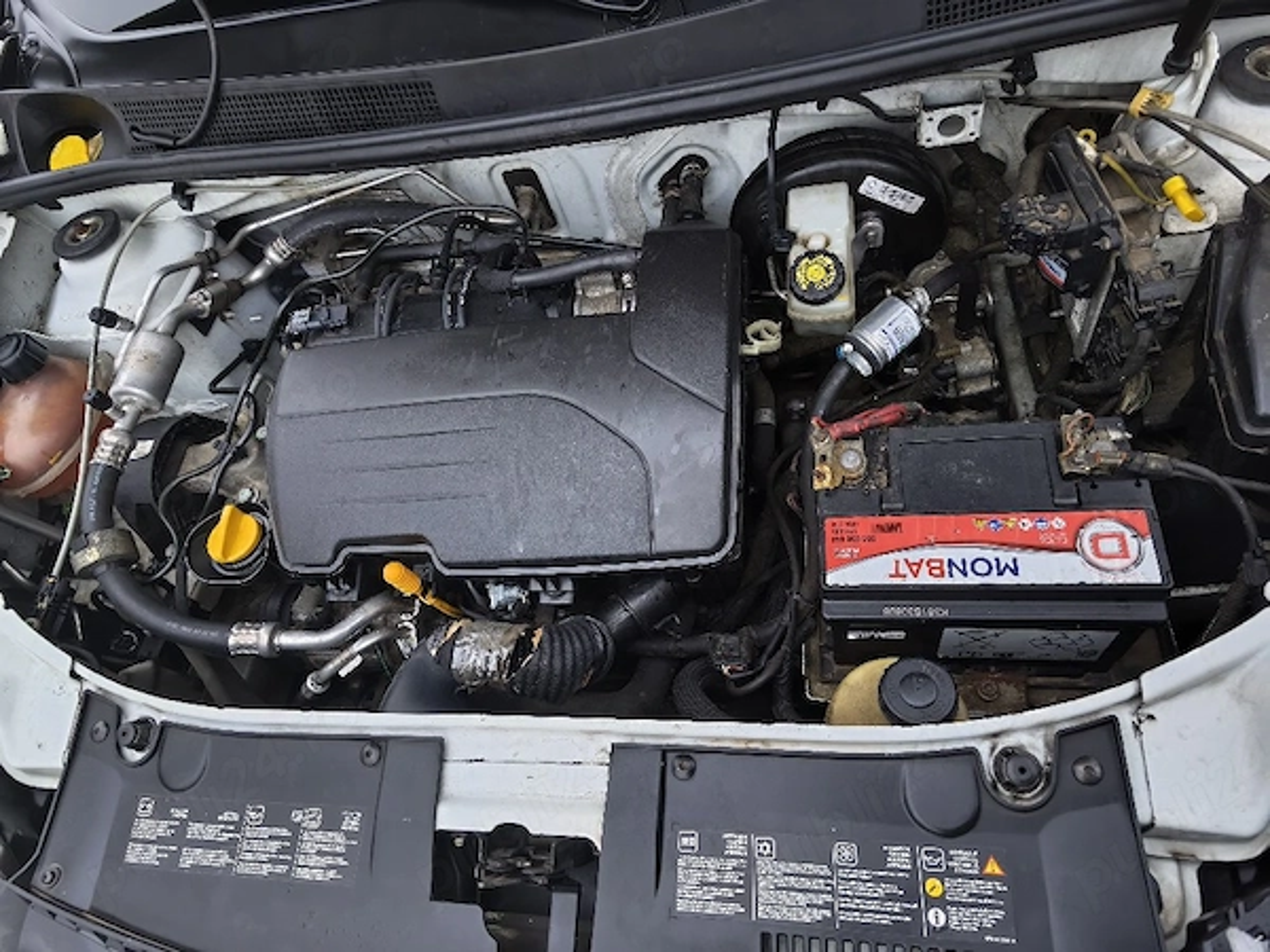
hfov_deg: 73.9
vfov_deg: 58.9
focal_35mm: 23
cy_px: 476
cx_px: 635
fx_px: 844
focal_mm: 5.35
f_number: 1.7
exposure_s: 1/25.1
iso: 800
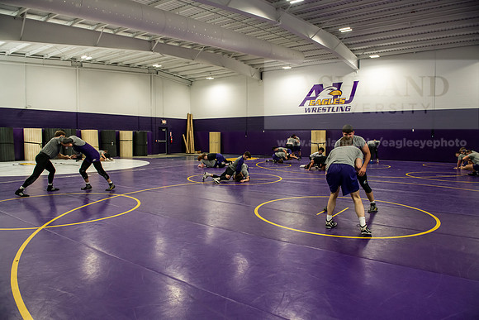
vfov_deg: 53.2
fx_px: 319
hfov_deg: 73.7
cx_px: 240
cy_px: 160
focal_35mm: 24
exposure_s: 1/250
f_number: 4
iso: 1600
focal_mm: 24
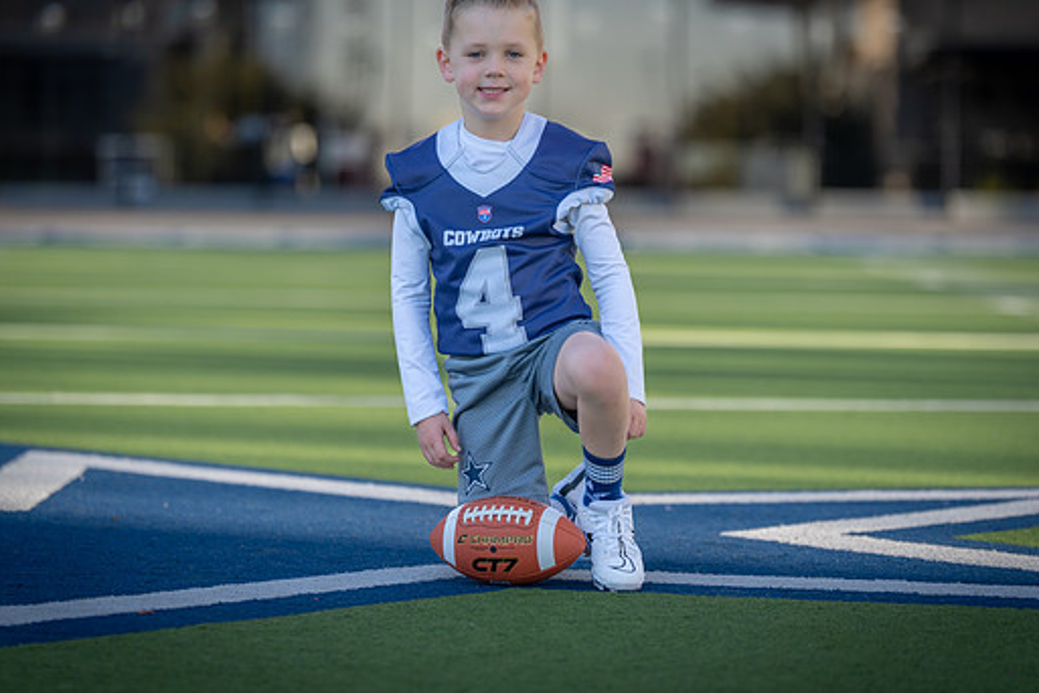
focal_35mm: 163
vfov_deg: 8.4
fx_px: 4704
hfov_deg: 12.6
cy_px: 311
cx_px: 521
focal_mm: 141
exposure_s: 1/500
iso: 100
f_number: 2.8
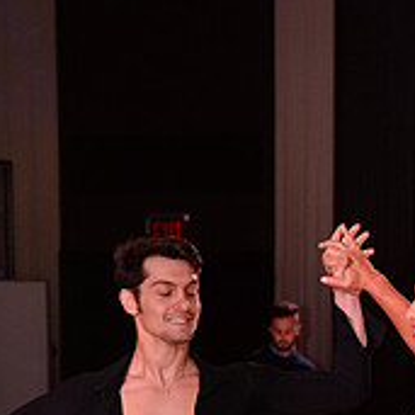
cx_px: 339
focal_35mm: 190
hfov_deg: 9.2
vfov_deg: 9.1
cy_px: 544
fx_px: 2577
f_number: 5.6
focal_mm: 66
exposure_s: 1/250
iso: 2500
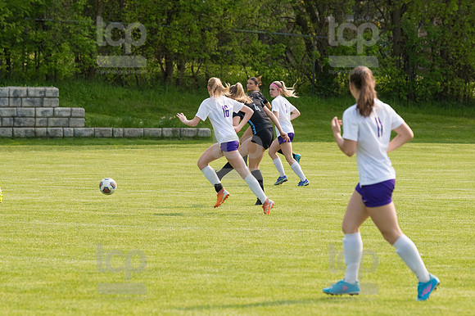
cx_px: 238
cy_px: 158
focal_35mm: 300
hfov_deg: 6.9
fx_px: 3956
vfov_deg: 4.6
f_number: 5.6
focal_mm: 200
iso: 800
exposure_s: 1/2000
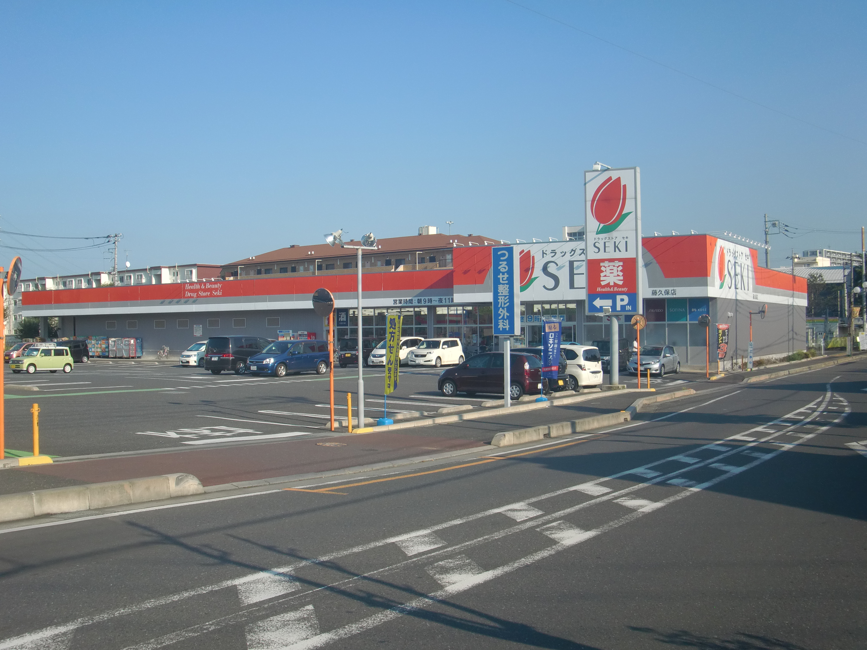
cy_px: 325
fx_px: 952
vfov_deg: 37.7
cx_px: 434
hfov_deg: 49.0
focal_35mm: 38
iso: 64
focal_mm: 6.66
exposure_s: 1/500
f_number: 3.9
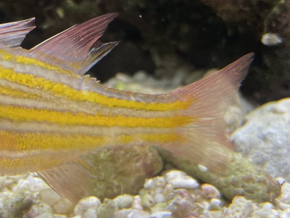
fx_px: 427
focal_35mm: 51
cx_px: 10
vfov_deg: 28.5
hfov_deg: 34.6
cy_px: 101
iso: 100
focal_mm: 4.2
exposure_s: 1/111
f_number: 1.6
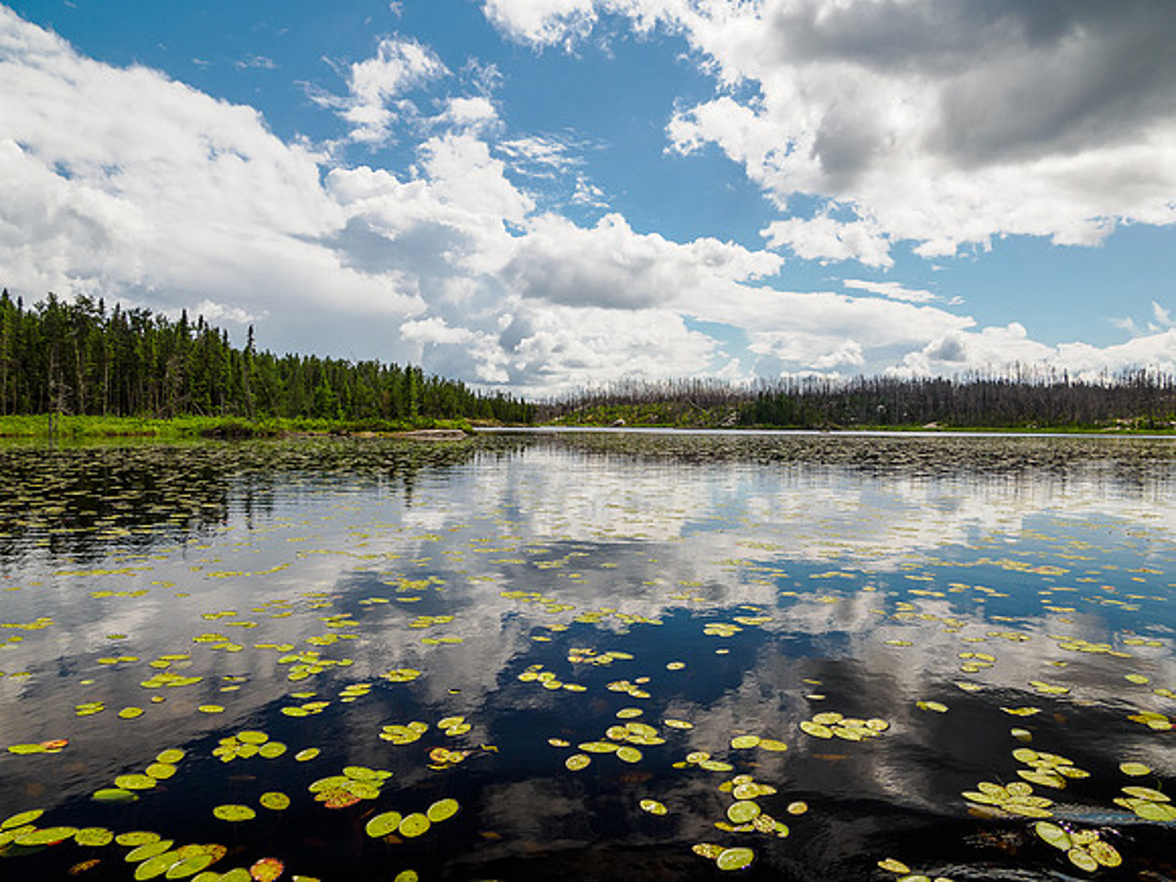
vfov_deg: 56.8
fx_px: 815
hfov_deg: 71.6
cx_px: 588
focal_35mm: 24
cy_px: 441
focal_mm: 12
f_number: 8
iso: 200
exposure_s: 1/250
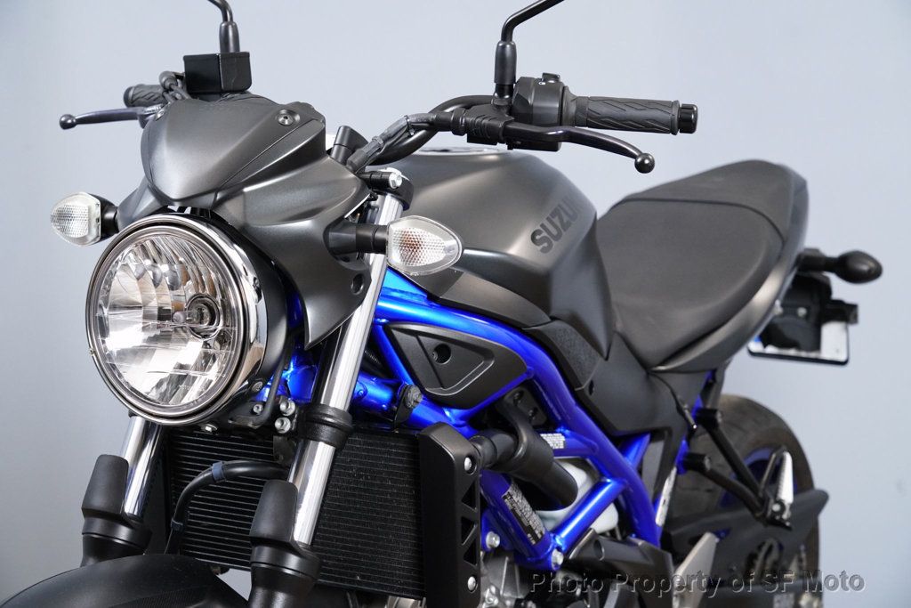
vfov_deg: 18.7
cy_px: 304
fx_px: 1847
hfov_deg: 27.7
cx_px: 456
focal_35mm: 73
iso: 5000
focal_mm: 73
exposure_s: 1/125
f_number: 7.1
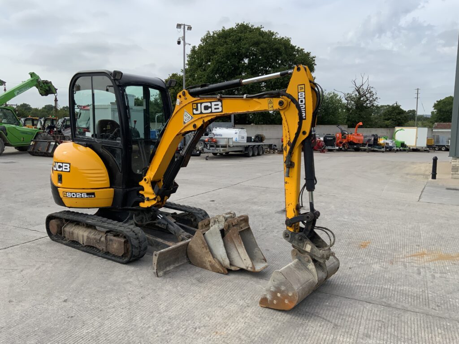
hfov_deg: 61.7
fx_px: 385
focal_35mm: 29
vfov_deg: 48.2
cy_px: 172
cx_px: 230
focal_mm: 3
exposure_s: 1/1490
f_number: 1.8
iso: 16
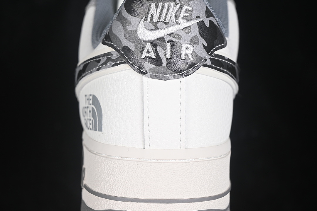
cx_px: 158
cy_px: 106
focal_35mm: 75
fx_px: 660
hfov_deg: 27.0
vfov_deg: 18.2
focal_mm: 50
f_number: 7.1
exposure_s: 1/80
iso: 160
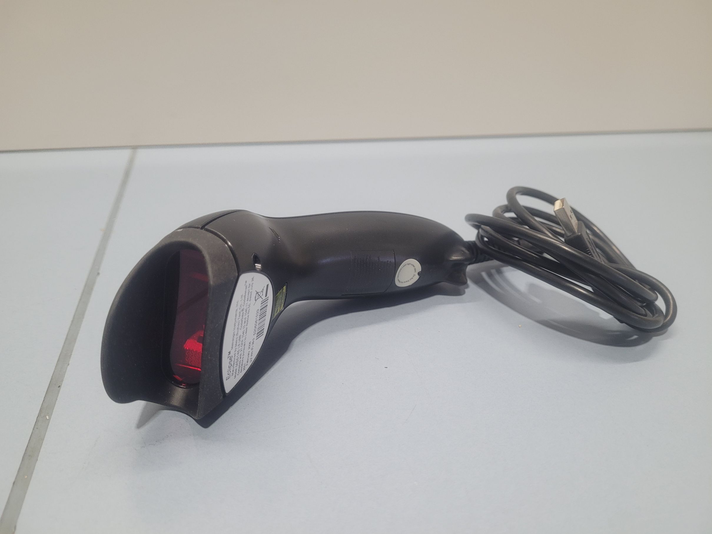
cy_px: 267
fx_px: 535
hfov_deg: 67.3
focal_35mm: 26
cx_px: 356
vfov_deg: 53.1
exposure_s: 1/50
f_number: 1.8
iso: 200
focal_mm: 5.4
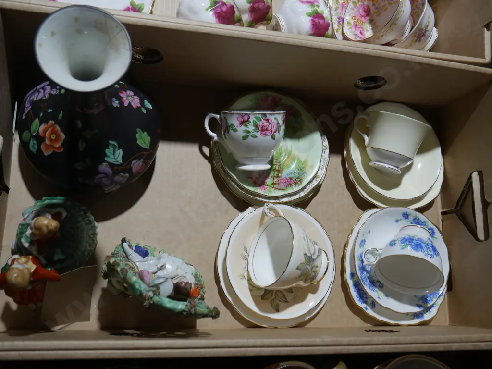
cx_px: 246
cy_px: 184
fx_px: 512
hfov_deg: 51.4
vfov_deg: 39.7
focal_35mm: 36
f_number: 4
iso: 200
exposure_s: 1/60
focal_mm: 18
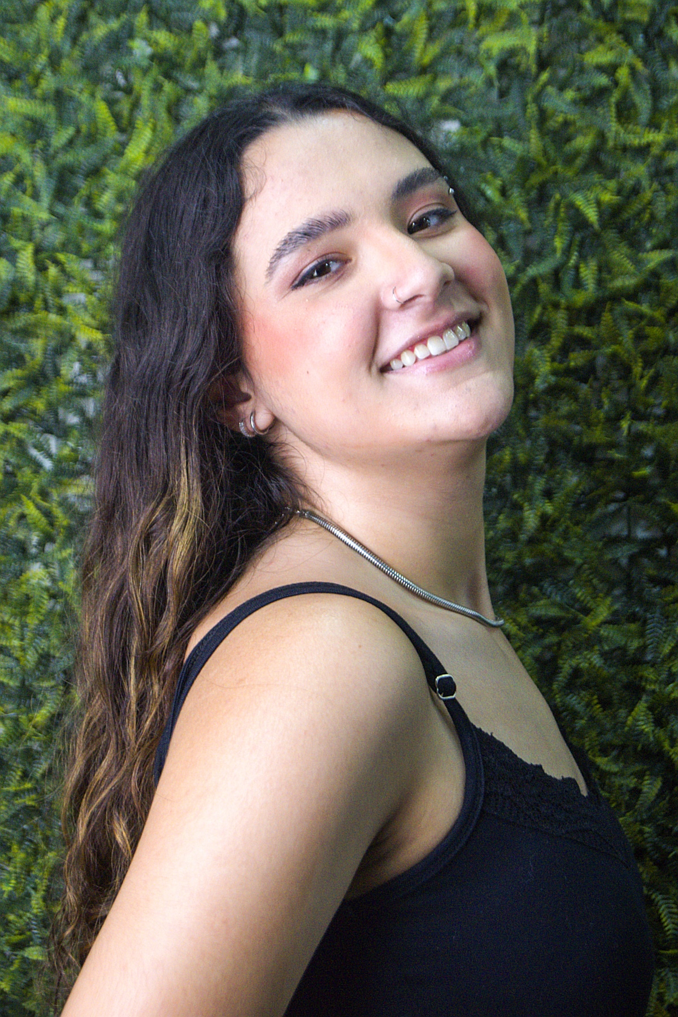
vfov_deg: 24.6
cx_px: 339
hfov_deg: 16.6
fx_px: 2330
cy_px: 508
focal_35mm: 82
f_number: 7
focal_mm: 55
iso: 640
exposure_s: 1/100
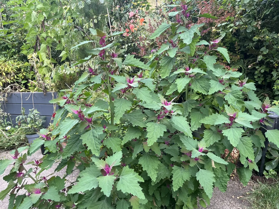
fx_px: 210
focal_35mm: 26
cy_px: 104
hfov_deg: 67.3
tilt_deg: -9.0
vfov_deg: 53.1
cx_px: 140
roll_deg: +1.6
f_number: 1.6
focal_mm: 5.1
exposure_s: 1/469
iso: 50
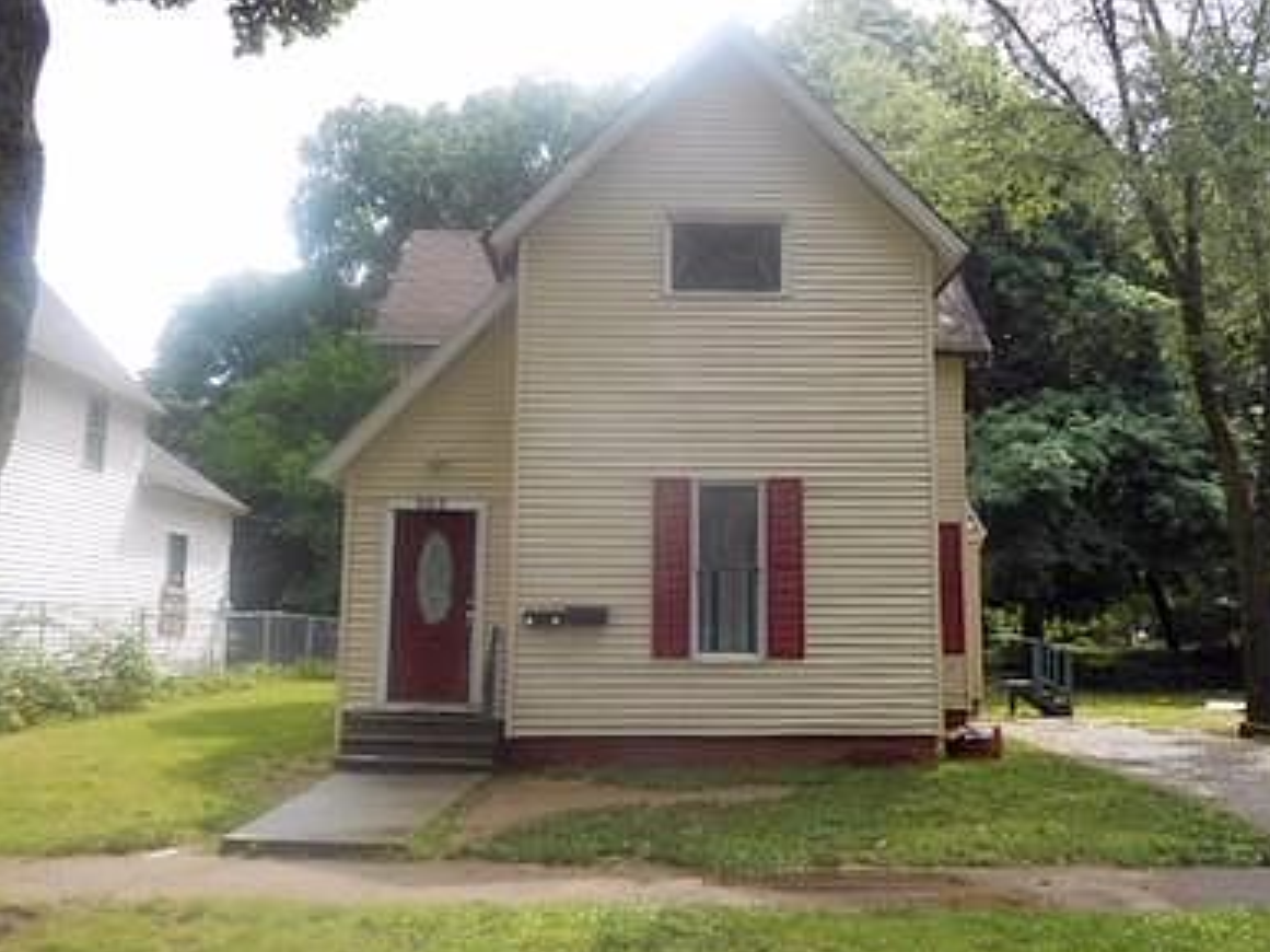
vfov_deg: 45.4
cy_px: 486
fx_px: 1137
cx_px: 650
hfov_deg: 58.4
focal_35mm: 31
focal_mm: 5.3
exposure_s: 1/250
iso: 80
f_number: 3.8
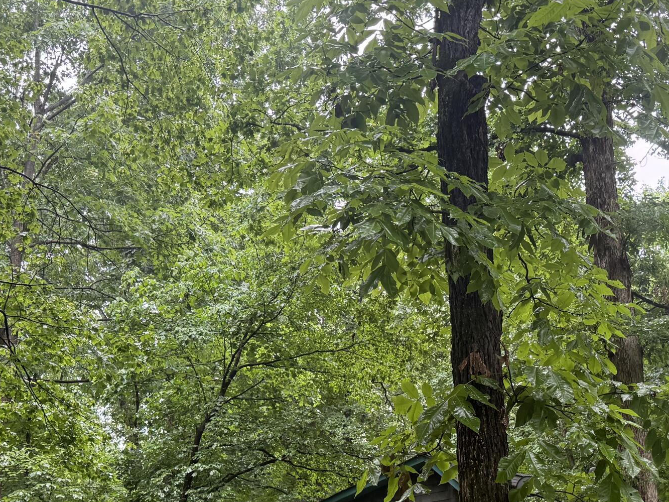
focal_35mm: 54
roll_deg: +4.7
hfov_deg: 35.3
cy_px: 439
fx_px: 1044
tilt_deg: +10.6
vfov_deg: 26.3
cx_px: 418
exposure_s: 1/230
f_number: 1.78
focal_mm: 6.76
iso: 160
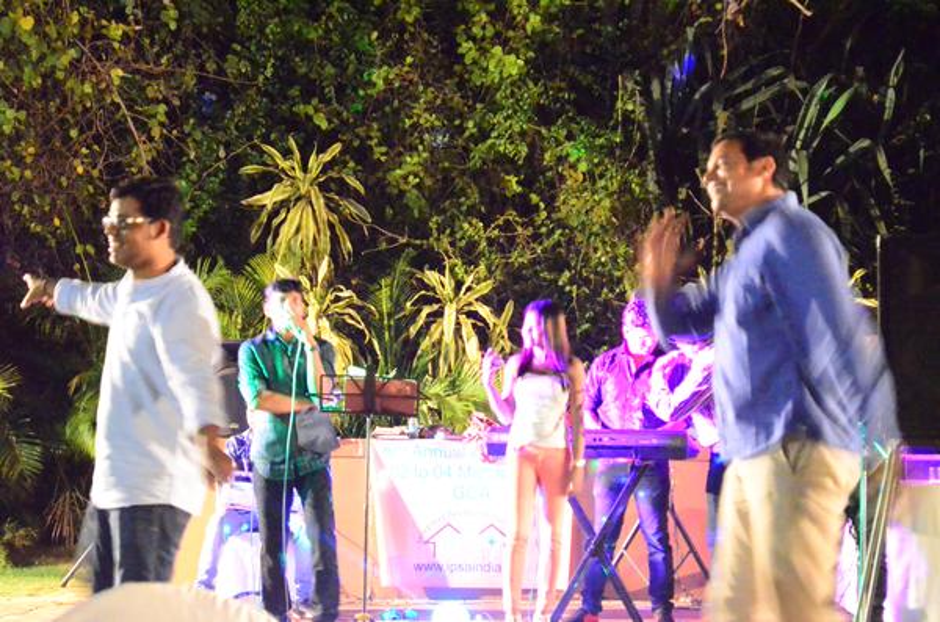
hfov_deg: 24.7
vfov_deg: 16.5
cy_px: 311
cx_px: 470
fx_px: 2149
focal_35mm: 82
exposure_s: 1/10
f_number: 5.6
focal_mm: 55
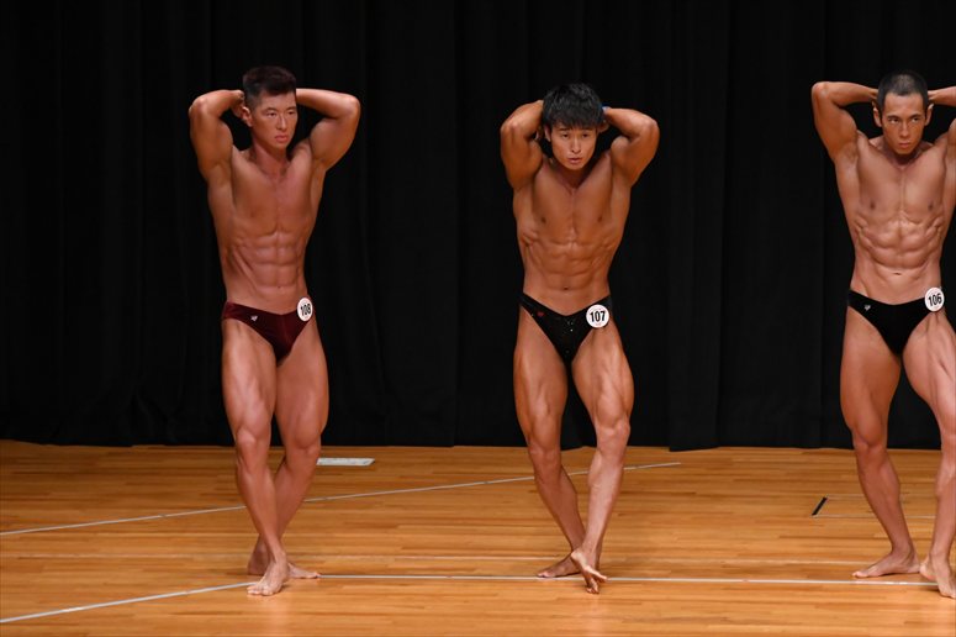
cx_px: 478
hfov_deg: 7.6
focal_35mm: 270
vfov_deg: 5.1
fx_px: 7167
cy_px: 318
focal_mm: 180
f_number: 5.6
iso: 3200
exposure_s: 1/400
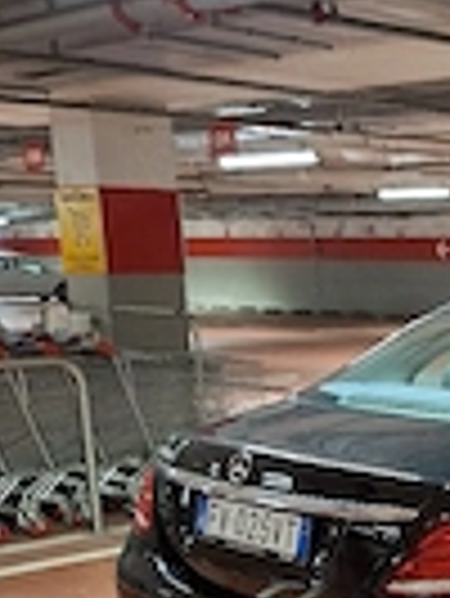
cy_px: 535
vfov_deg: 27.2
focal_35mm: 69
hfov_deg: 19.1
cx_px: 648
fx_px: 1194
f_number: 1.8
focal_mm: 5.54
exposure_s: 1/25
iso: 400
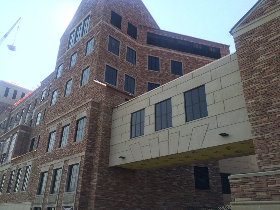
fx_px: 235
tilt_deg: +25.7
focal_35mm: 29
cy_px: 105
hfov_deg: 61.7
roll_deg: -1.7
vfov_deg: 48.2
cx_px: 140
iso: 32
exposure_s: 1/1325
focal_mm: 4.15
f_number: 2.2
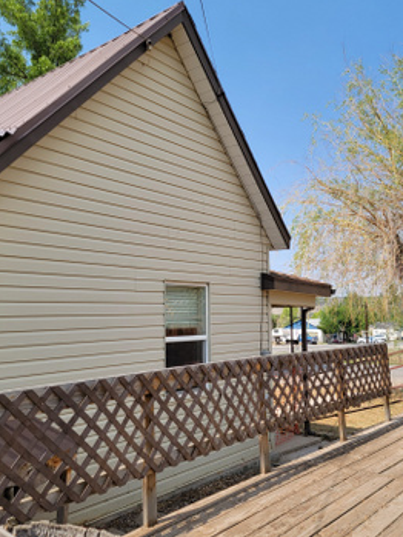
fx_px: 512
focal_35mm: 33
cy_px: 275
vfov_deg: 55.3
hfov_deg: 43.0
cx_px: 198
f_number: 1.8
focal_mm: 6.7
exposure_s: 1/805
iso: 16
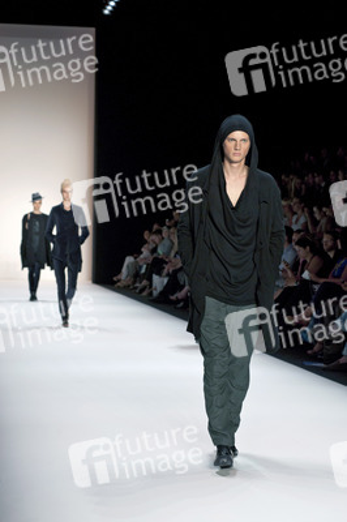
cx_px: 174
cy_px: 261
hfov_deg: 14.8
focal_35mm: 92
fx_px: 1332
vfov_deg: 22.2
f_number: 7.1
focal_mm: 92
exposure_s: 1/250
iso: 1600
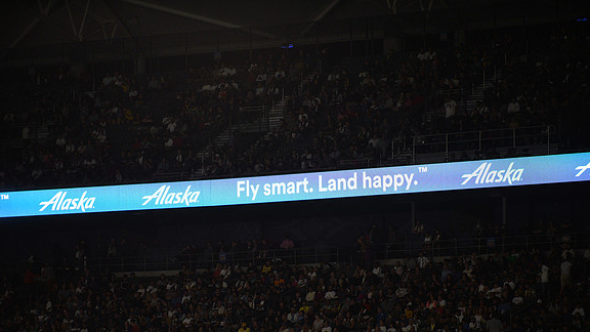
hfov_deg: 10.2
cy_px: 197
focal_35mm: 211
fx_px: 3301
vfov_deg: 5.8
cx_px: 294
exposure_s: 1/3200
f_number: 2.8
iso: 1600
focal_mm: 200
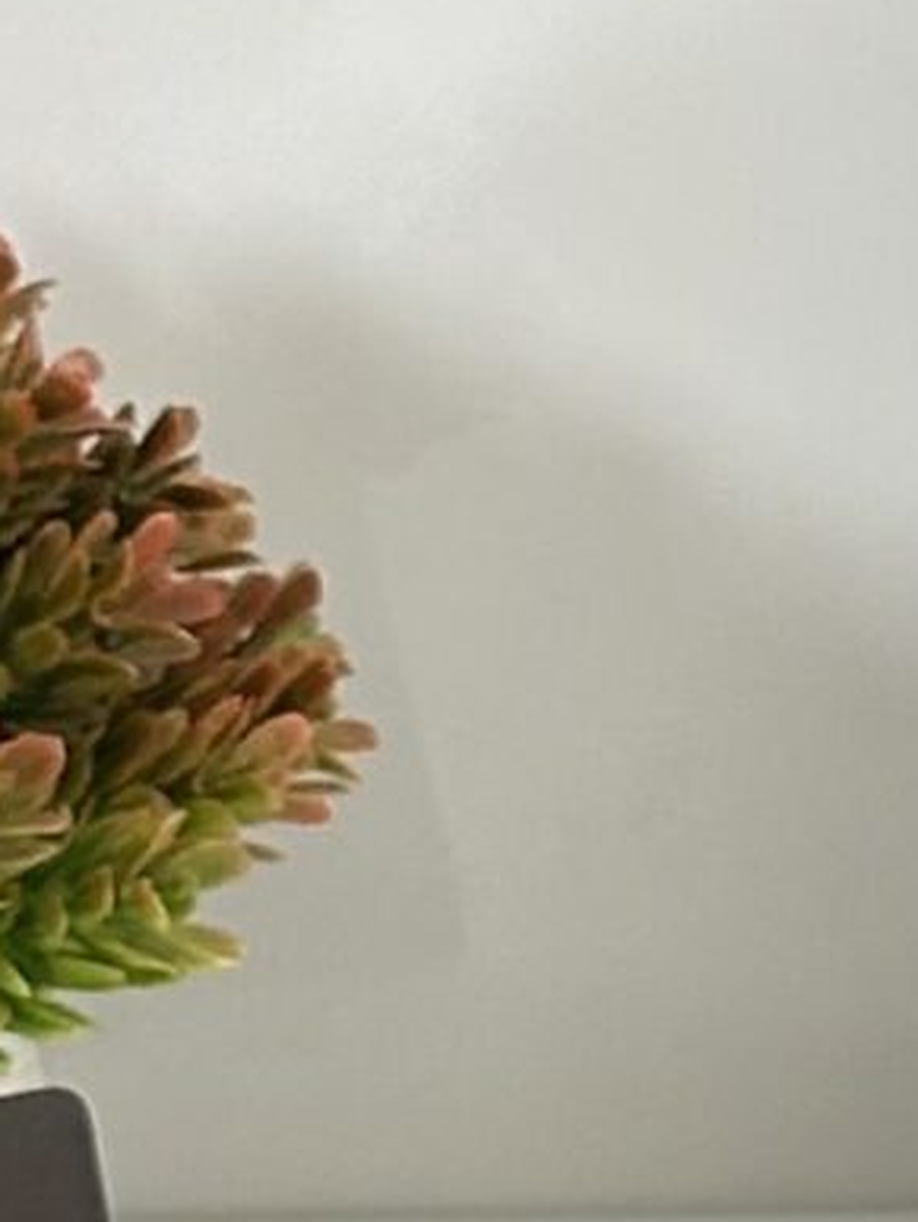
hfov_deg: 4.5
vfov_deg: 6.2
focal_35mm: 318
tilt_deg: -26.4
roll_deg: +0.7
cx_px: 2501
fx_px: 11232
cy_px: 1326
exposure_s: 1/97
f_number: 1.78
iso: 80
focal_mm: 6.86
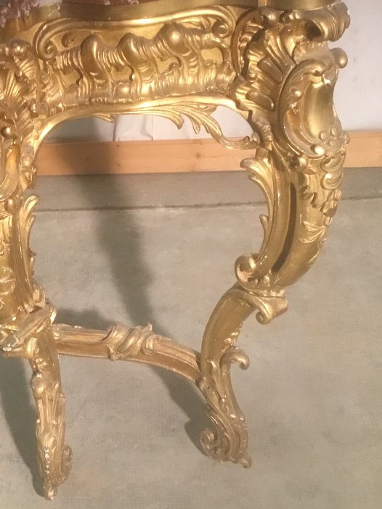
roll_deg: +2.9
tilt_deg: -41.5
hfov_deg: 27.2
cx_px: 106
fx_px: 780
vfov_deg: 36.1
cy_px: 305
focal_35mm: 53
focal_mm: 3.3
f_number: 2.4
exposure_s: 1/33
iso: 250
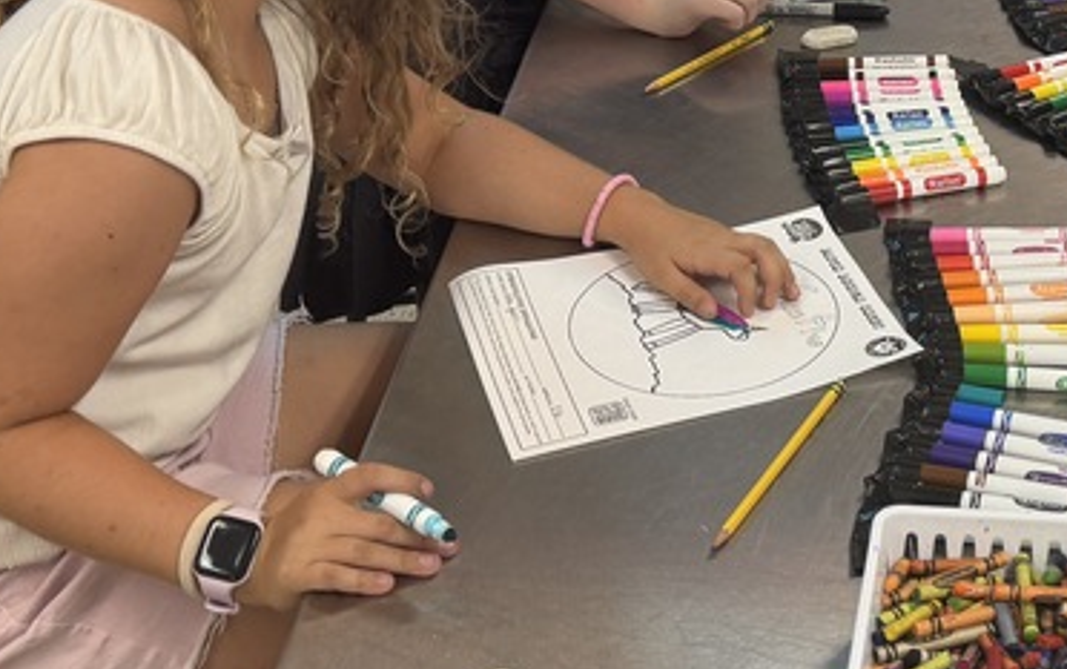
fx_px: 2037
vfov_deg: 18.3
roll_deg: -4.3
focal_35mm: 70
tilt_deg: -27.1
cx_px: 1058
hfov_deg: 27.7
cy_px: 60
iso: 125
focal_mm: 6.76
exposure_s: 1/120
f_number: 1.78
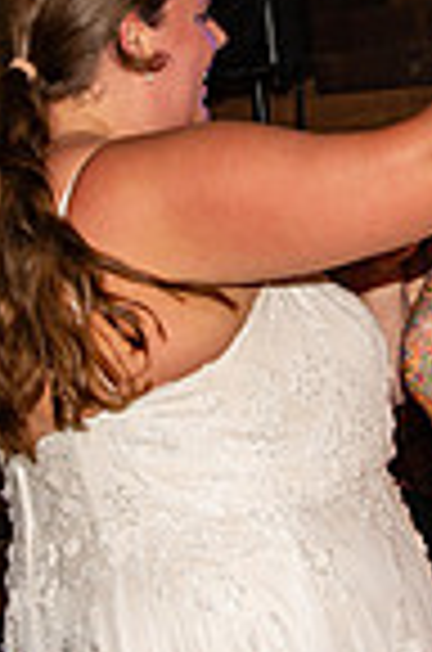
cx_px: 315
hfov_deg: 8.0
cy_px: 184
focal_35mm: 171
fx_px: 3093
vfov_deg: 12.0
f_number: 13
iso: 400
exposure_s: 1/125
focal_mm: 55
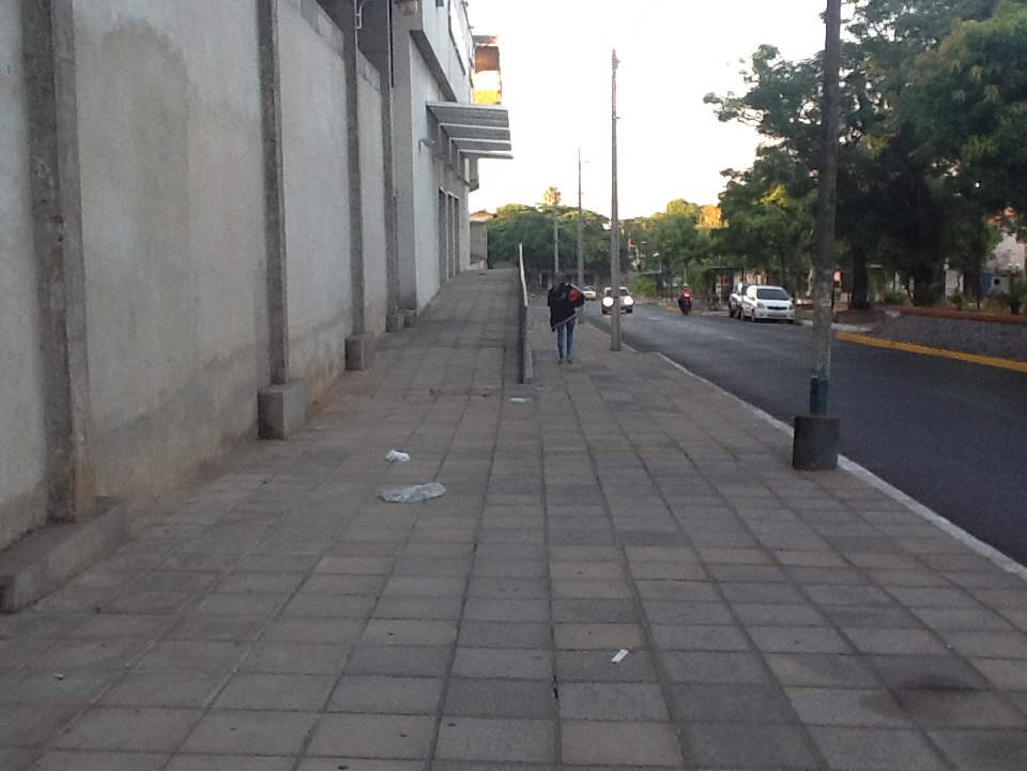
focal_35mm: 44
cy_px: 386
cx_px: 514
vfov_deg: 32.9
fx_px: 1305
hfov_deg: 42.9
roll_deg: +1.0
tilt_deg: -6.8
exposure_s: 1/120
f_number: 2.4
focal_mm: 2.03
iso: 64
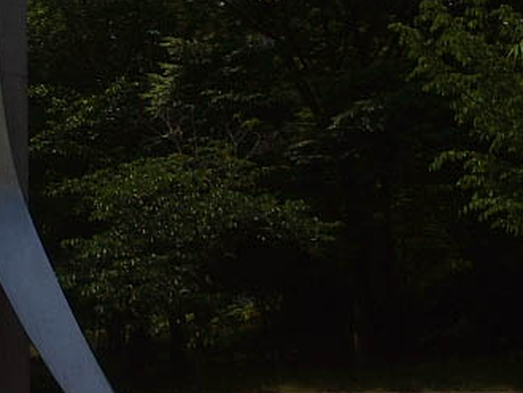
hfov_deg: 17.2
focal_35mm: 109
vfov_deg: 13.1
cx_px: -110
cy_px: -121
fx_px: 1647
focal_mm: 5.8
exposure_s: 1/800
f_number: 4.3
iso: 50
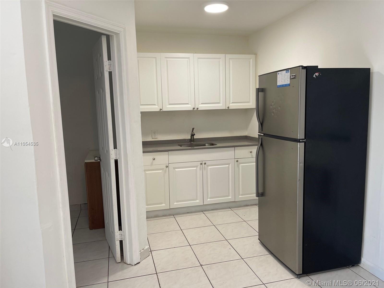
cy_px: 144
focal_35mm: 26
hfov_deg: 67.3
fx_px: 288
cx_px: 192
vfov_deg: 53.1
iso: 80
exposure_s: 1/60
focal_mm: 5.1
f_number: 1.6
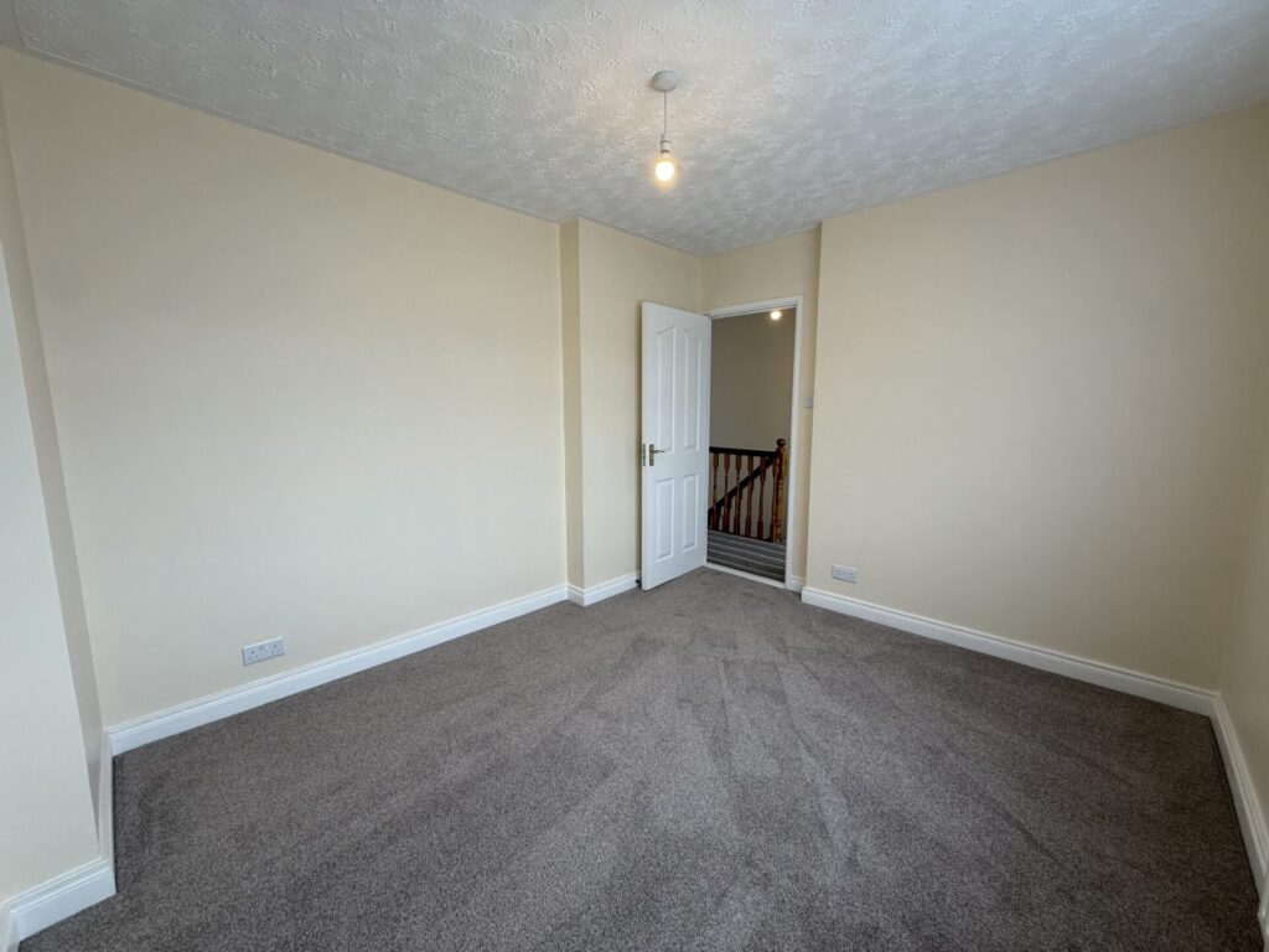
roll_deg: +0.2
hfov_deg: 102.1
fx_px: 513
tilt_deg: -8.6
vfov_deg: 85.7
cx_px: 634
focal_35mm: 14
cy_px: 476
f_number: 2.2
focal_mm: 2.22
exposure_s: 1/100
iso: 100
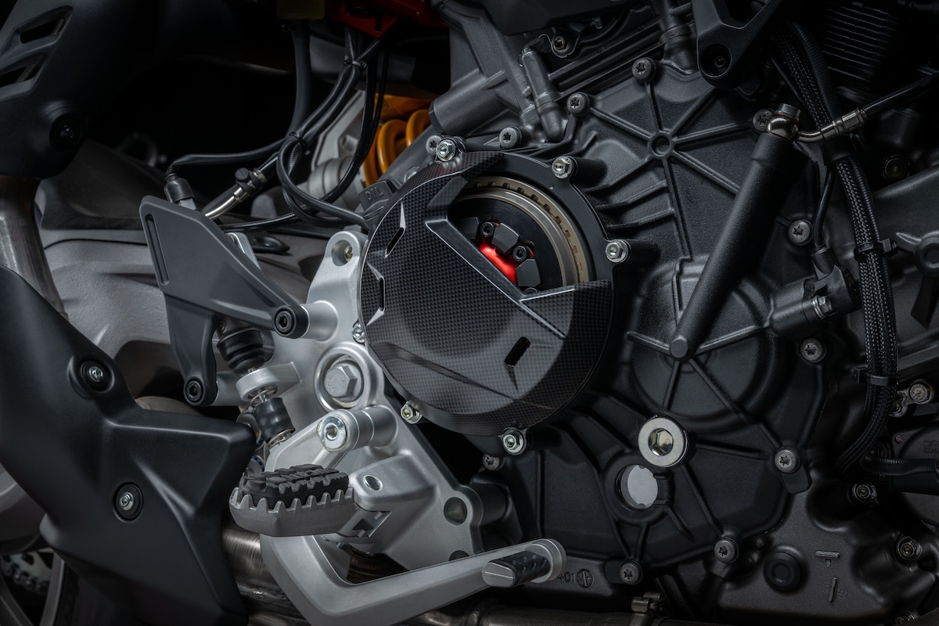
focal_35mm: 50
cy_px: 313
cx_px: 470
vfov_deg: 27.0
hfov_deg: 39.6
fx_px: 1304
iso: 160
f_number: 13
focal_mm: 50
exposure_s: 1/160
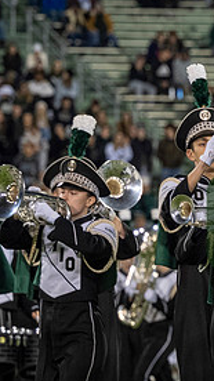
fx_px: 3828
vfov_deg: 5.7
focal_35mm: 379
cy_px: 236
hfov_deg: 3.2
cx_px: 311
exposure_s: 1/500
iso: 800
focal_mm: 115
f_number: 2.8
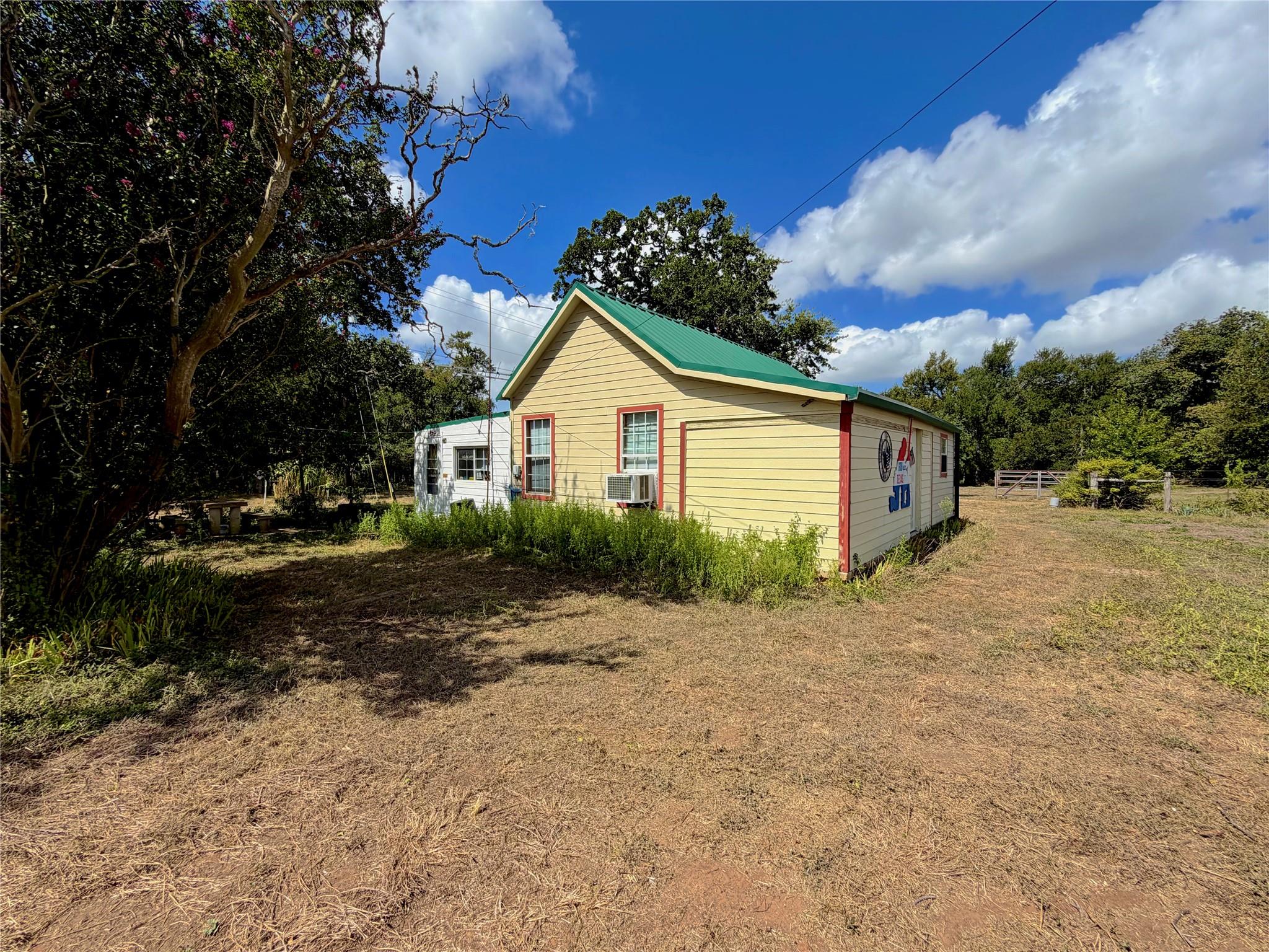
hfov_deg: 102.1
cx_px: 634
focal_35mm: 14
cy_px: 476
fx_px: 513
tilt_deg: -1.4
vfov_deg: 85.7
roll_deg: -0.1
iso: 20
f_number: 2.2
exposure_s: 1/1050
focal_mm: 2.22
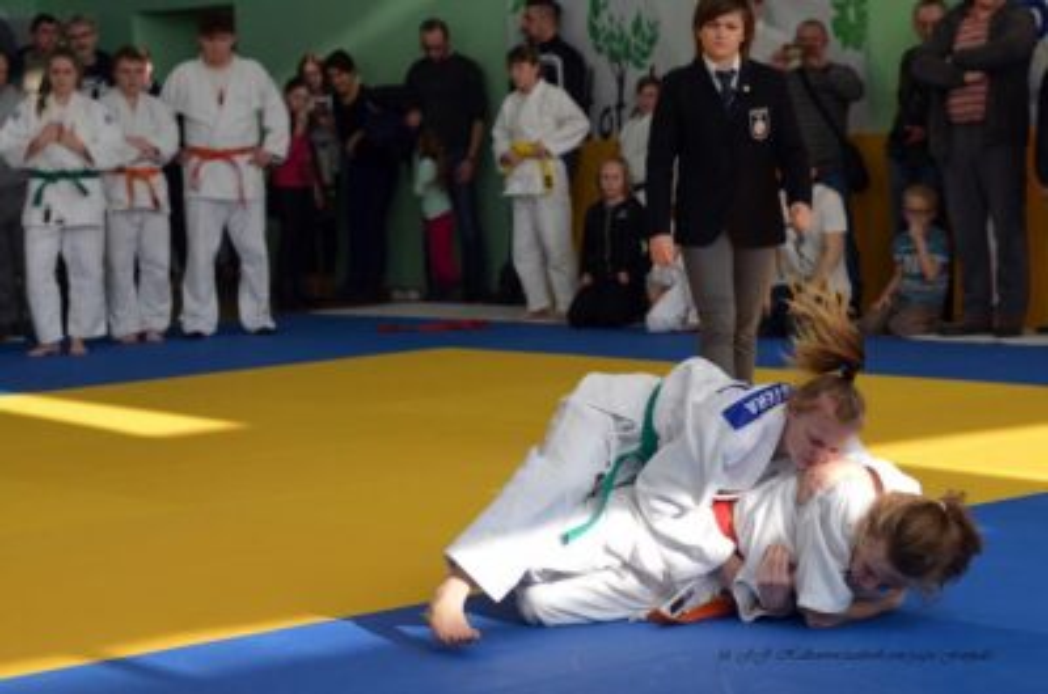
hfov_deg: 27.0
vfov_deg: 18.1
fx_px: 2179
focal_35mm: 75
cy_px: 347
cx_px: 524
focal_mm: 50
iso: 400
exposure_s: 1/800
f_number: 4
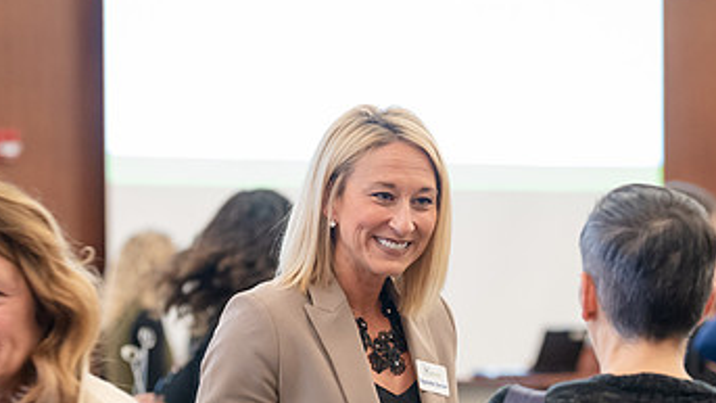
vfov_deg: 7.2
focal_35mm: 169
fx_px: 3209
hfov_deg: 12.7
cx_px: 326
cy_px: 375
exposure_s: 1/125
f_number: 3.5
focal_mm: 95
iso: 3200
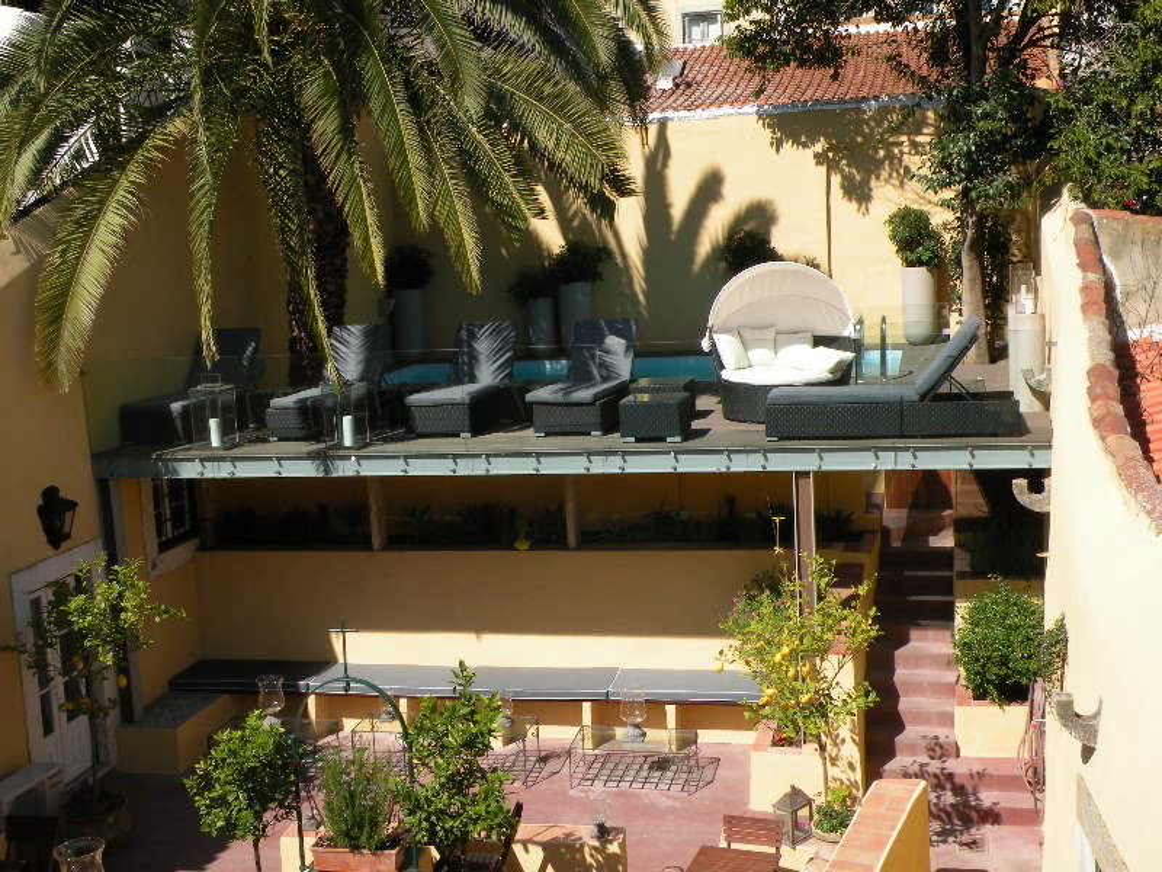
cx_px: 581
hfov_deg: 44.8
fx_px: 1410
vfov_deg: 34.3
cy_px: 436
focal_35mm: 42
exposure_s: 1/236
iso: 64
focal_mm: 7.4
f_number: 6.3
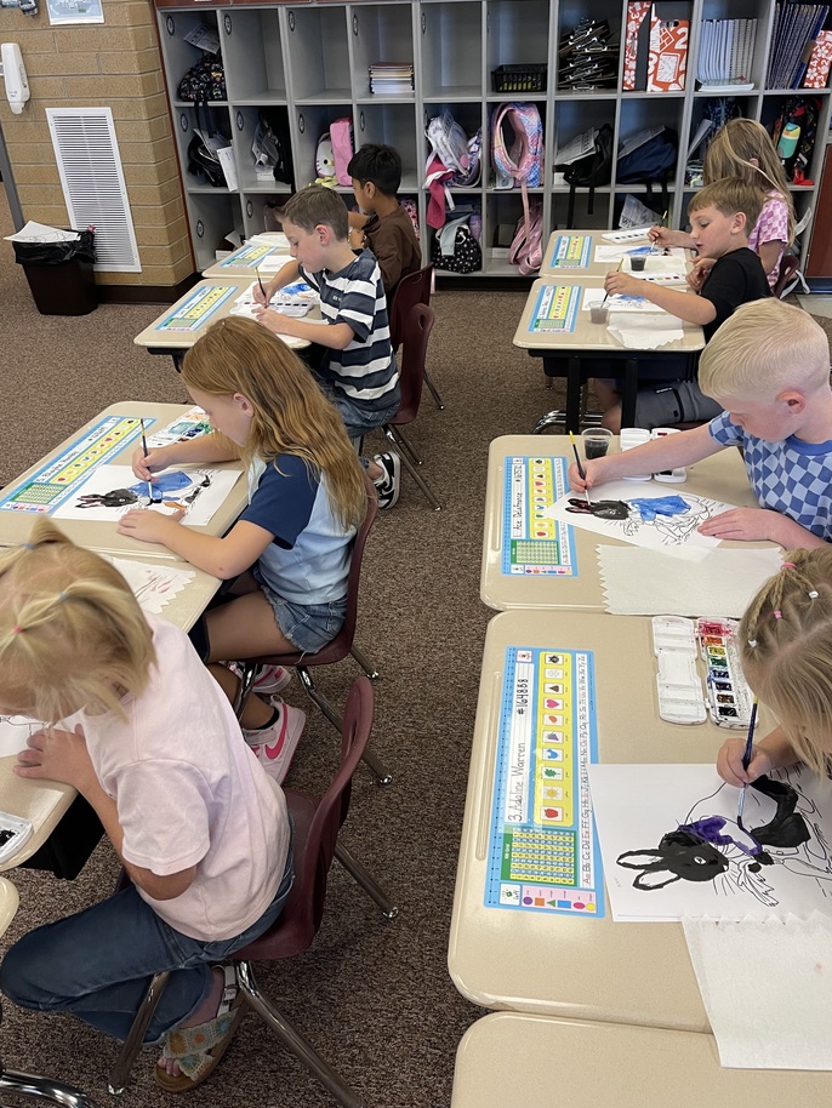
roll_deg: +2.6
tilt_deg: -29.8
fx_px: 897
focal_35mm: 28
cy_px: 522
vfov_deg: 63.4
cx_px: 427
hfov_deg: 49.8
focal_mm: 5.1
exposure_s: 1/61
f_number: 1.6
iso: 100
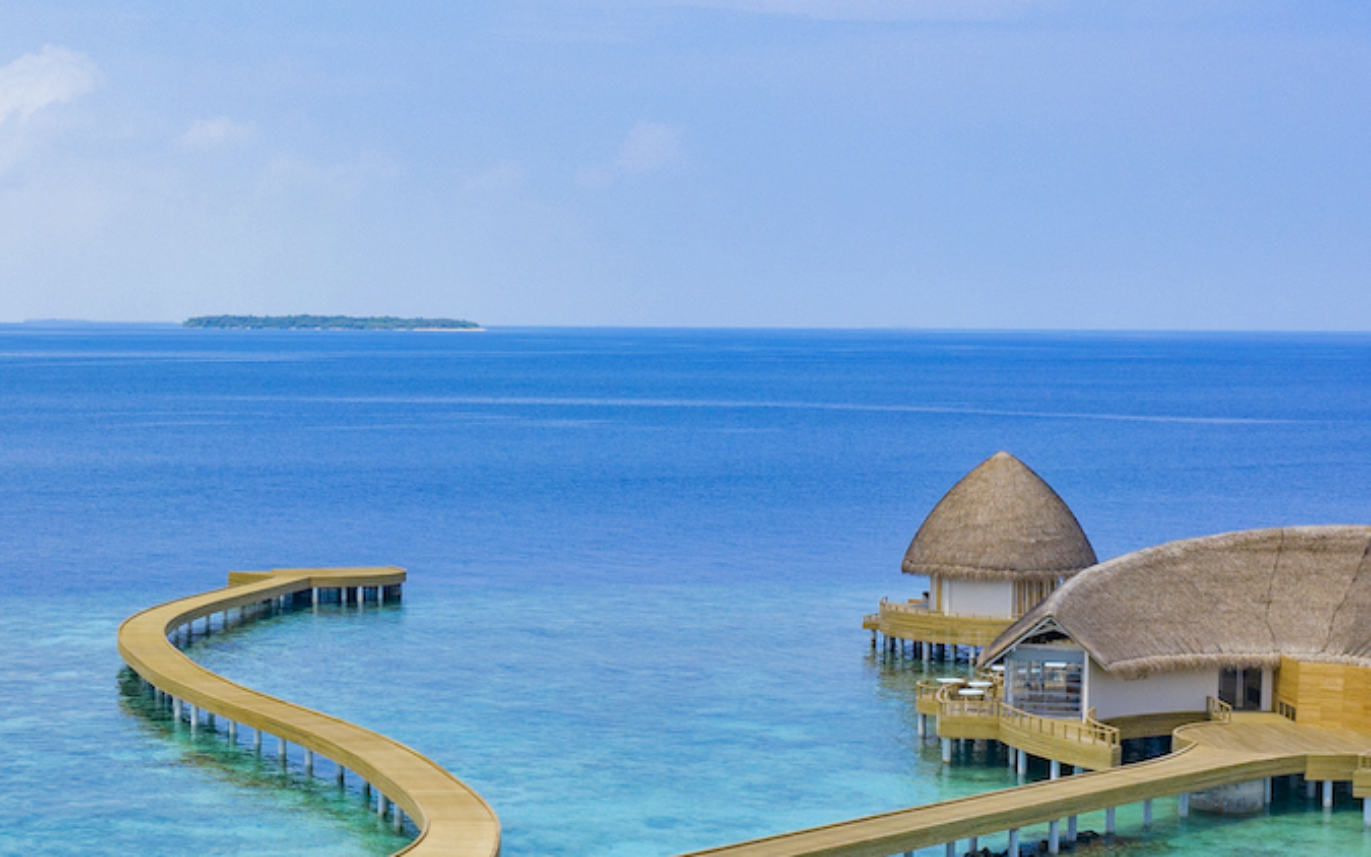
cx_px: 334
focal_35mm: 77
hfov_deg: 26.4
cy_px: 533
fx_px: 2877
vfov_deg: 16.9
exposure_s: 1/400
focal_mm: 10.26
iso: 100
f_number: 5
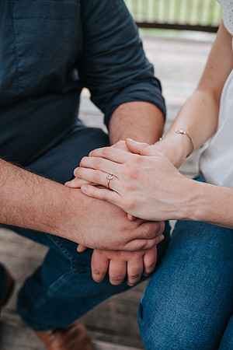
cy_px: 175
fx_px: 340
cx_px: 116
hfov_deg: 37.9
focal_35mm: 35
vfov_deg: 54.4
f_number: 3.2
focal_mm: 35
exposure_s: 1/640
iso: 720
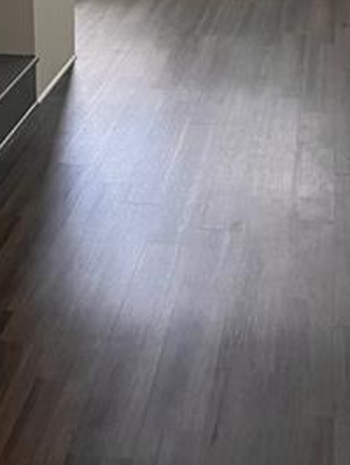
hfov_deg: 19.7
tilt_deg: -7.8
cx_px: 175
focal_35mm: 75
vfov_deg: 23.0
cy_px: -145
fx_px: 1009
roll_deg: +0.5
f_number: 1.5
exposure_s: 1/60
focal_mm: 5.7
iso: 125
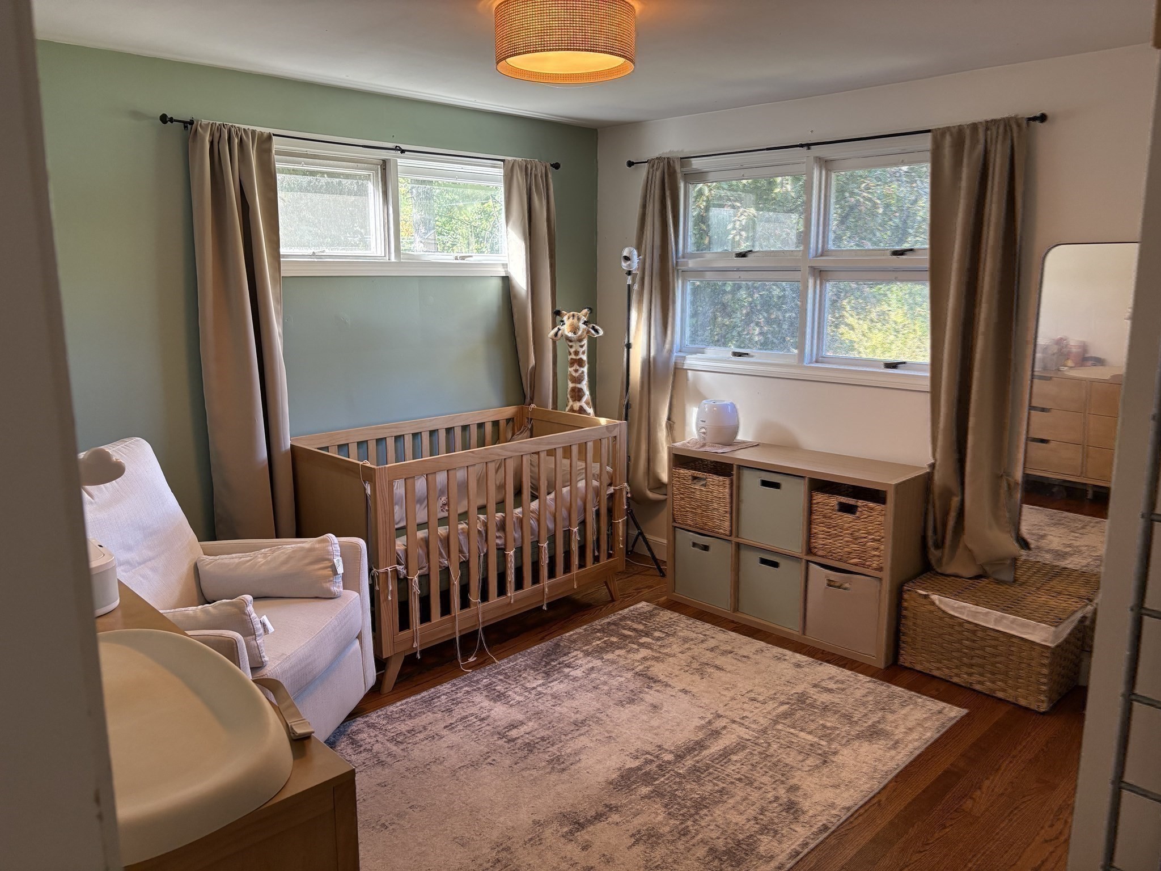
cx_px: 580
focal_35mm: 26
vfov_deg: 53.1
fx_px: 872
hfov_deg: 67.3
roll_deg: +0.4
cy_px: 436
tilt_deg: -10.4
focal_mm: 5.96
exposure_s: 1/120
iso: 160
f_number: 1.6
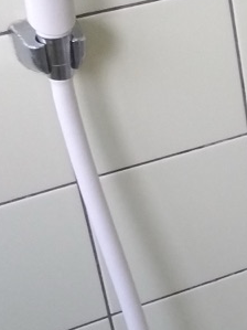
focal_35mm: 139
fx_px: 1323
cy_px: 182
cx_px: 620
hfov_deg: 9.4
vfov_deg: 14.2
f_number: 1.79
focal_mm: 4.8
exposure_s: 1/50
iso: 291
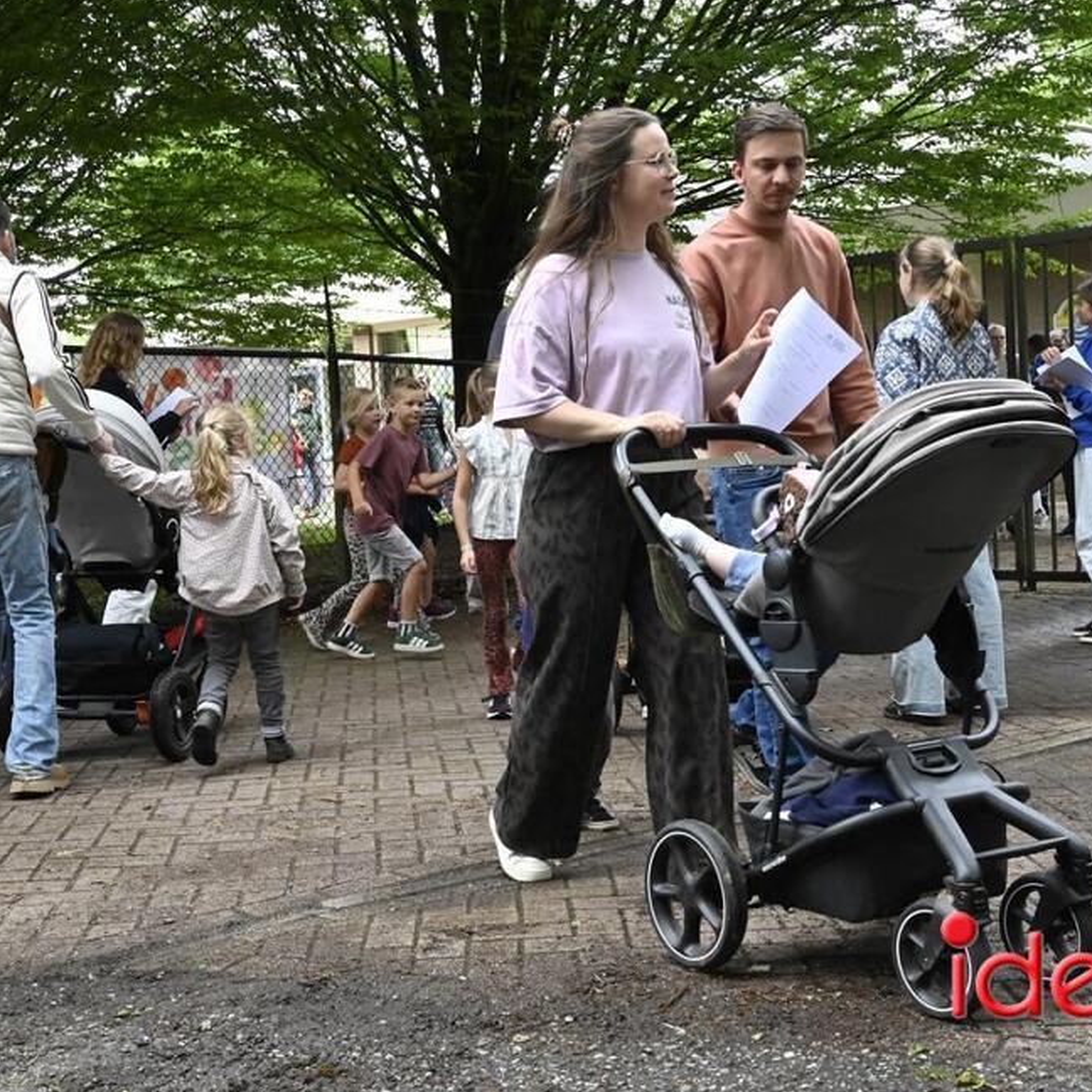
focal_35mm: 52
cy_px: 545
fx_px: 1856
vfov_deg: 32.8
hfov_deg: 32.8
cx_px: 509
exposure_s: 1/500
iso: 8000
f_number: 11
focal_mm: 40
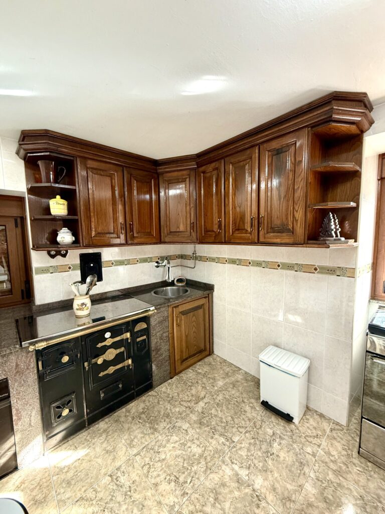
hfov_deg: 85.7
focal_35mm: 14
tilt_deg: -3.6
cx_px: 192
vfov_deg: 102.1
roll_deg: +0.0
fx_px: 208
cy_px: 257
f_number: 2.2
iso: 400
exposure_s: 1/50
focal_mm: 2.22
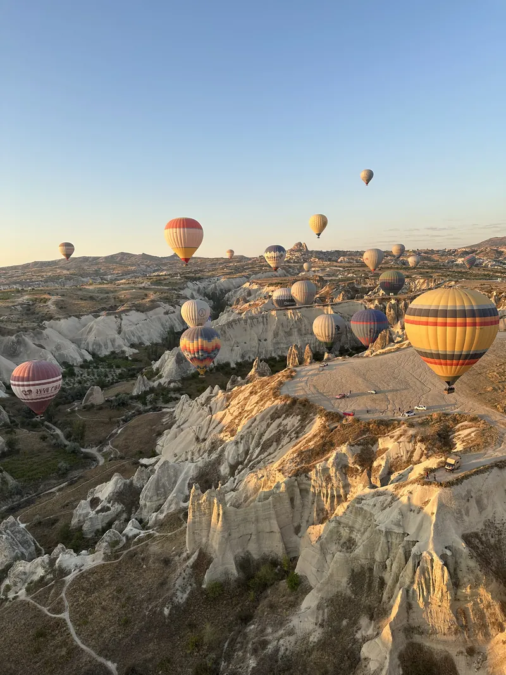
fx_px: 468
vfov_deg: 71.6
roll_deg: +1.7
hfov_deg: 56.8
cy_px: 338
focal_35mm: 24
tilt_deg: -7.3
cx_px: 253
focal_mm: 6.86
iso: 80
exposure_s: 1/604
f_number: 1.78
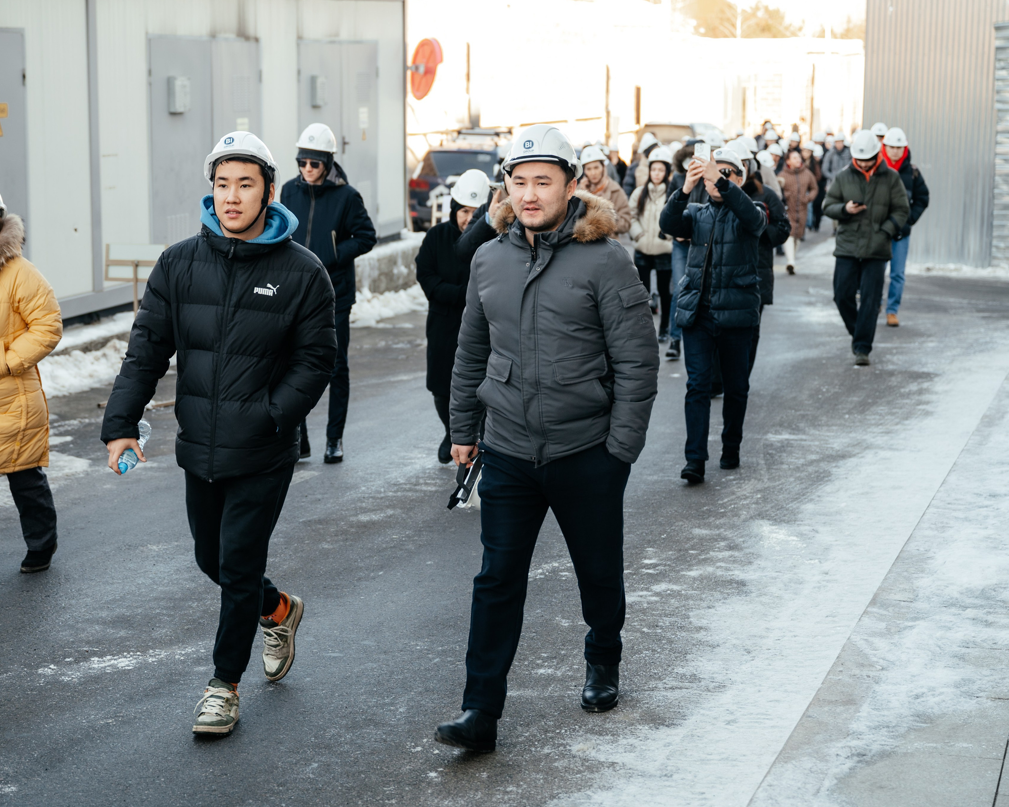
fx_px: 2001
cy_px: 373
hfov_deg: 28.3
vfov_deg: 22.8
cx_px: 427
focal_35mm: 67
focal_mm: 55
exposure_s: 1/200
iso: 100
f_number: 3.2
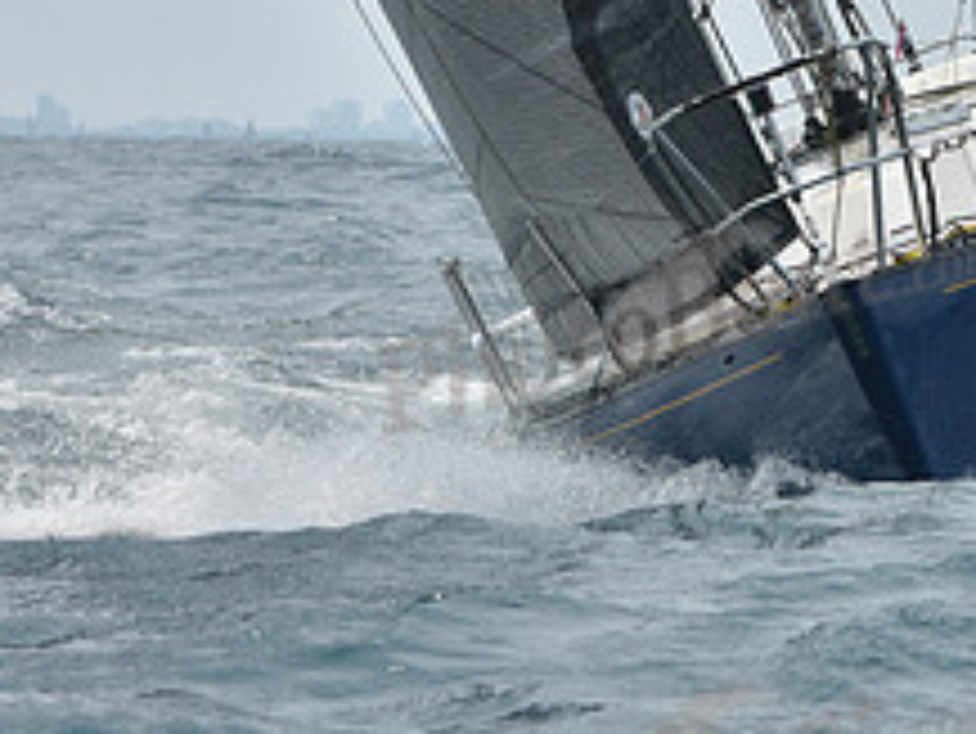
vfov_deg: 4.6
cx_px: 1246
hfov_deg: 6.1
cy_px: 20
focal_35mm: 321
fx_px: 9056
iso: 250
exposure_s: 1/800
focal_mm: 125
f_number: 11
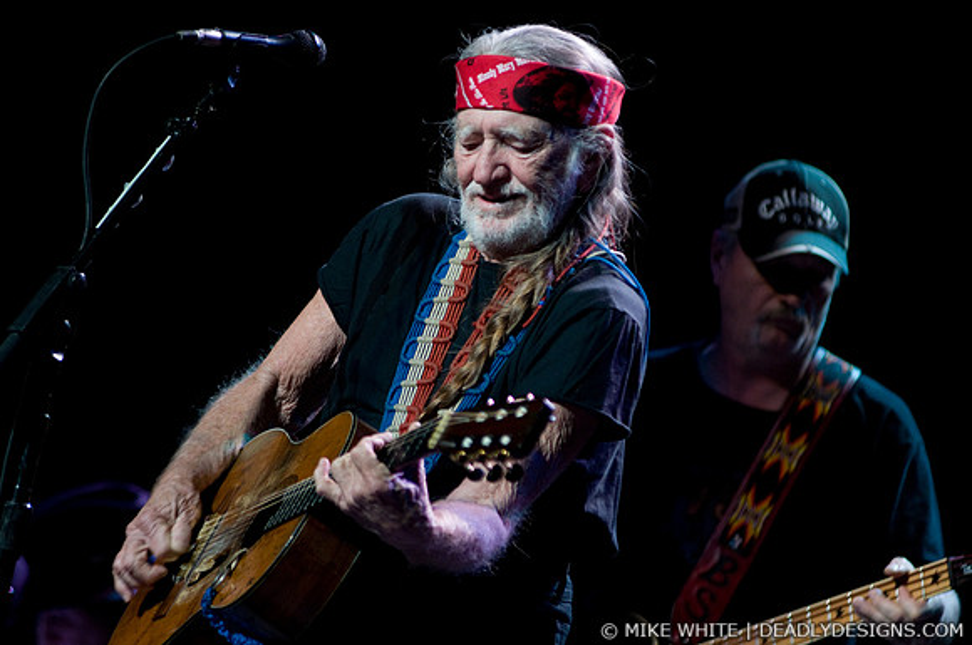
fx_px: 8089
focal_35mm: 300
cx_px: 486
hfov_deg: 6.9
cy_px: 322
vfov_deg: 4.6
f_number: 3.2
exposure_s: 1/320
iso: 800
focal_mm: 200
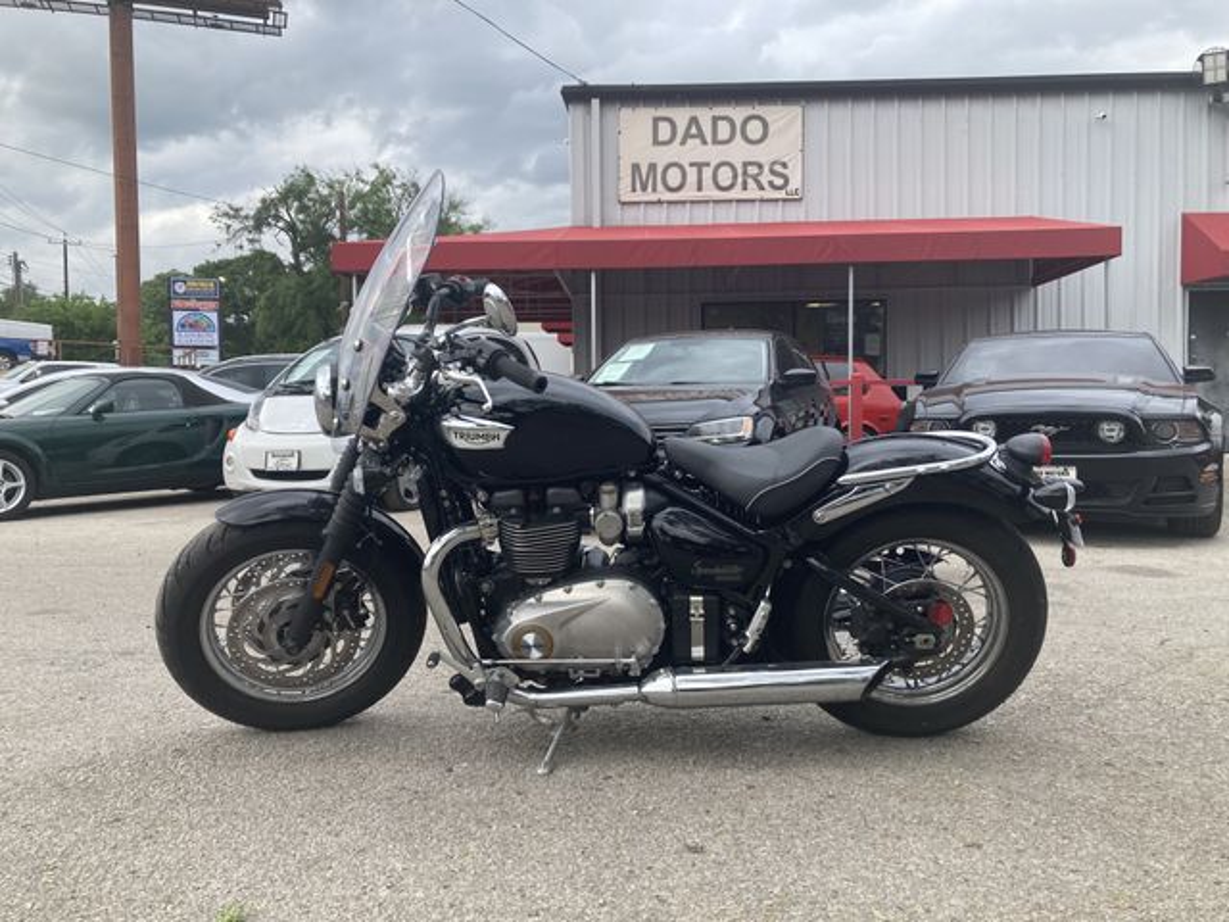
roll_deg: +0.4
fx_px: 994
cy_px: 461
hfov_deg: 63.4
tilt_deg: -2.0
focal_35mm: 28
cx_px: 614
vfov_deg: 49.7
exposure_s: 1/506
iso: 20
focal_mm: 3.99
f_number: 1.8
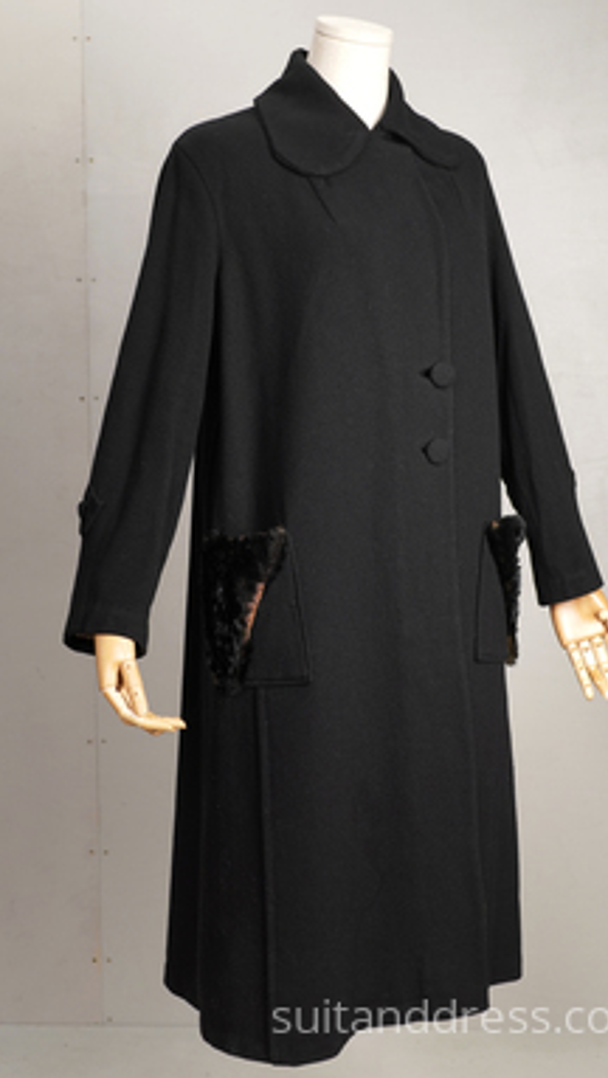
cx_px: 336
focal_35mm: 51
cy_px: 539
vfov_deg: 40.6
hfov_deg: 23.5
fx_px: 1459
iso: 320
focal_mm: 32
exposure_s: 1/40
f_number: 5.6
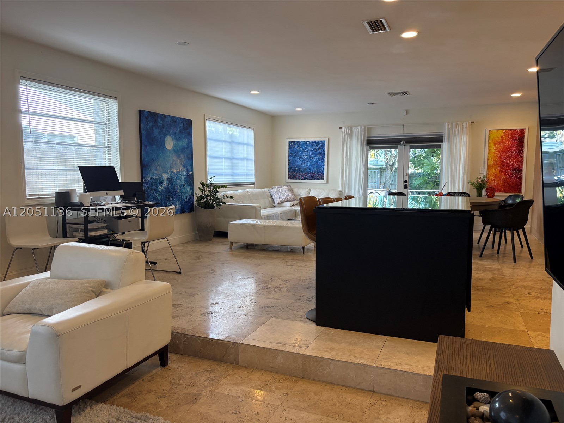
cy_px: 212
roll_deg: +0.3
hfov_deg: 67.3
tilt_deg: -5.3
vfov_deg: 53.1
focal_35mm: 26
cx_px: 282
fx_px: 424
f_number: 1.6
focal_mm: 5.96
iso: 100
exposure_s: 1/120
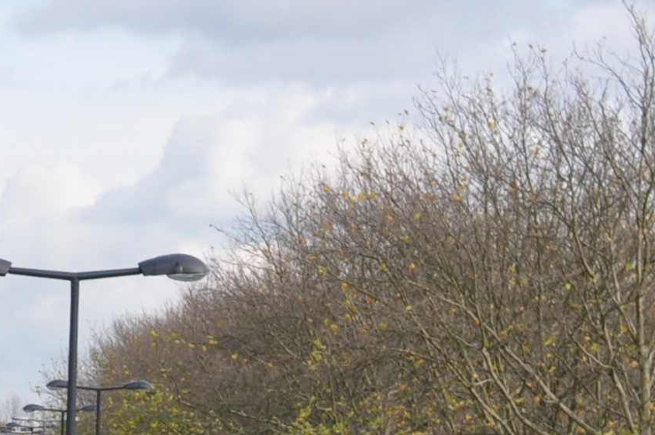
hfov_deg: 8.8
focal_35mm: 220
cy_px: 822
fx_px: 3997
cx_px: -677
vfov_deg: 6.1
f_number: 7.1
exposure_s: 1/200
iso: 200
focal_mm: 30
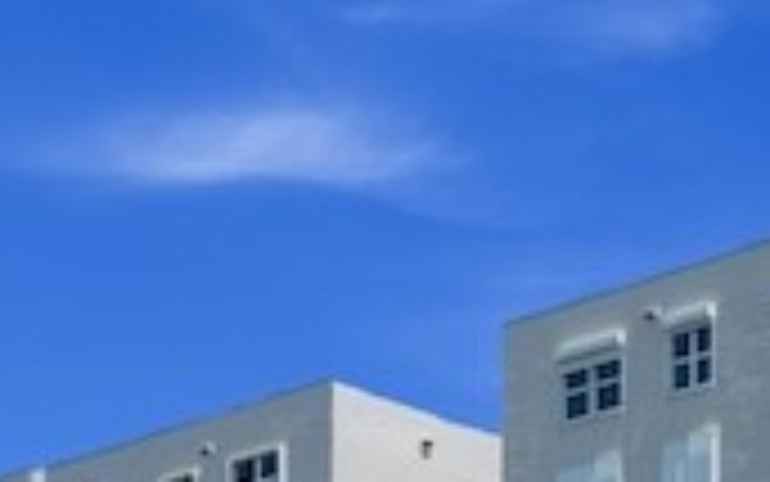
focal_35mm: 152
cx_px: 221
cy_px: 1590
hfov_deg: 13.7
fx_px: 3191
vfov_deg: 7.3
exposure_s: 1/50
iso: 100
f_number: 7.1
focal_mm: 12.29
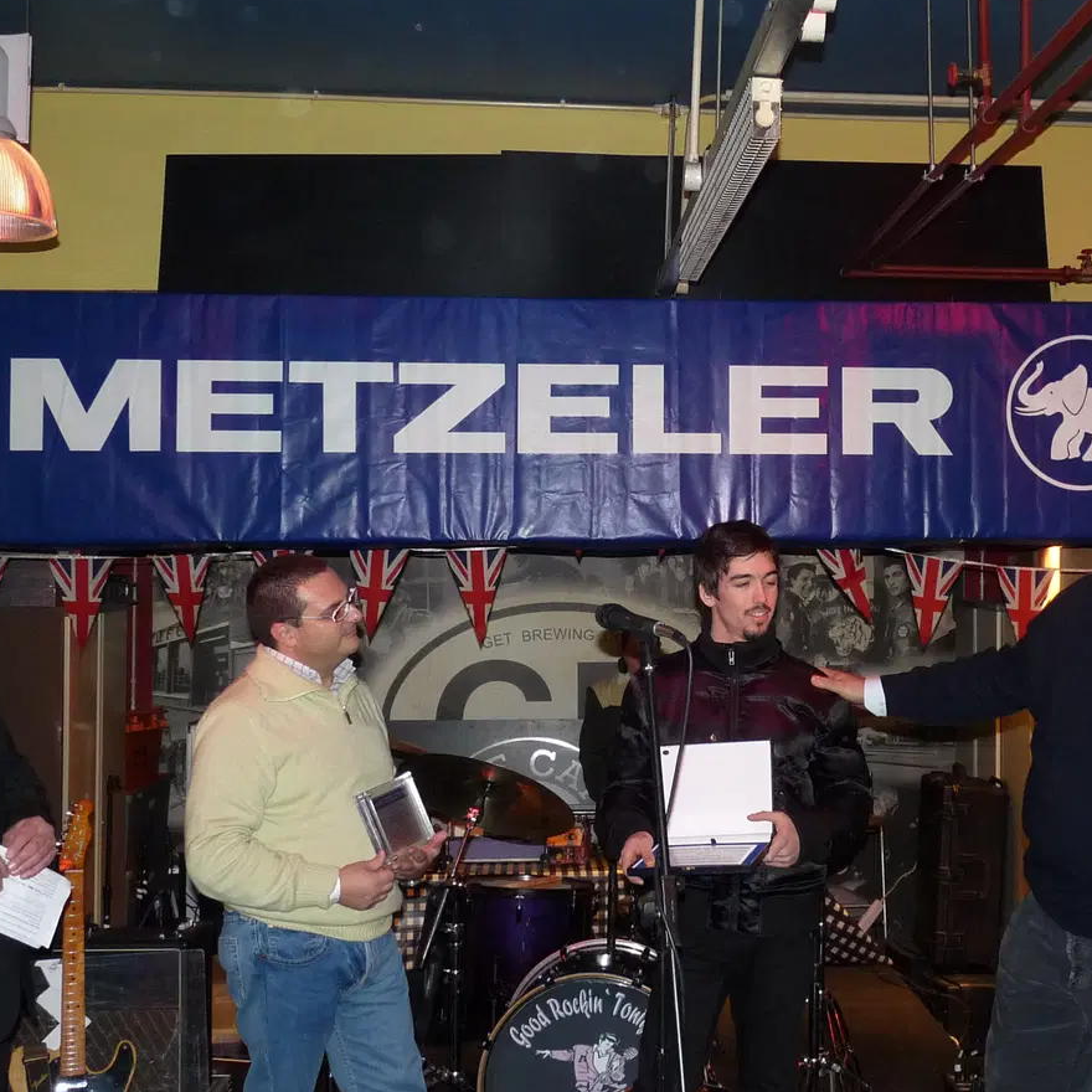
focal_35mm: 47
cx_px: 735
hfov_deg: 35.7
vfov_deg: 36.1
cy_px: 550
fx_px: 1677
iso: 250
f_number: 2.8
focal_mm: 4.8
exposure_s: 1/30
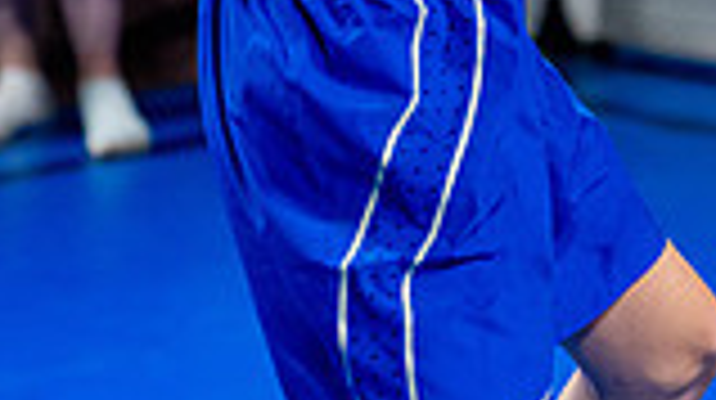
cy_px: -155
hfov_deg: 7.9
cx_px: 1085
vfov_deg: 4.5
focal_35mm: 268
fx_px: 5082
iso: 4000
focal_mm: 70
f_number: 2
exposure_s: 1/1000
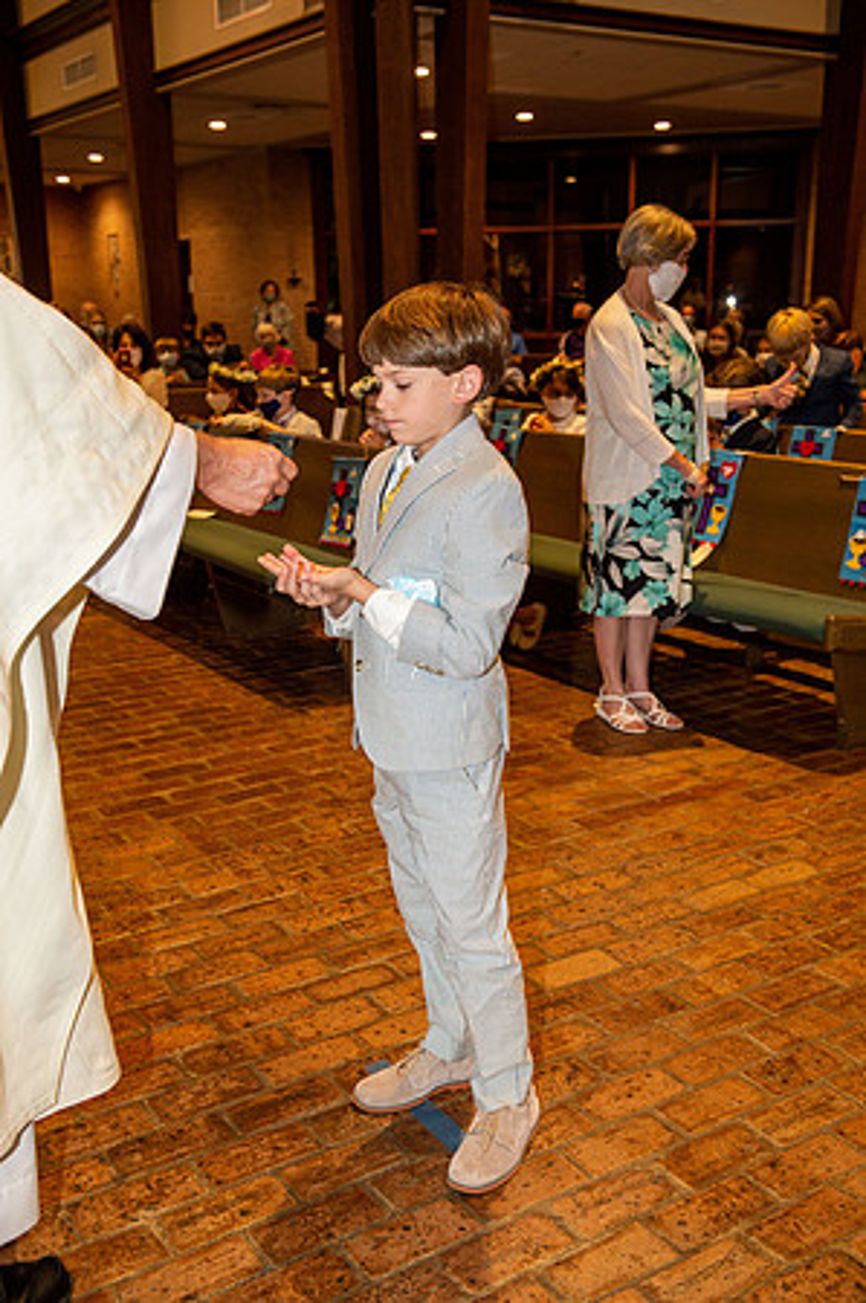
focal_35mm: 38
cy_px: 652
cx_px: 433
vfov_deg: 50.7
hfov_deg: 35.0
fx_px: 1374
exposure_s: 1/125
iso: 1600
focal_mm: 38
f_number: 5
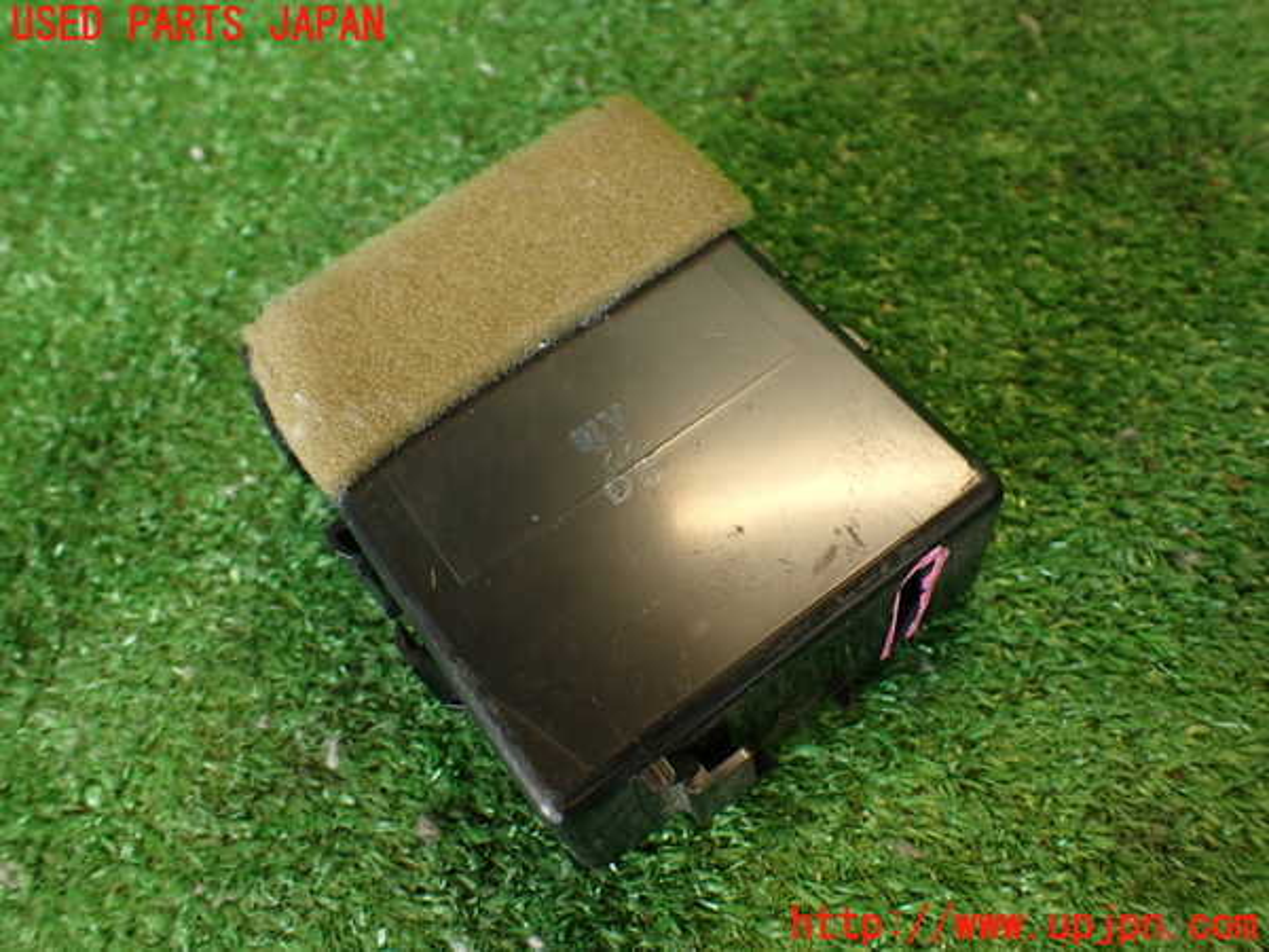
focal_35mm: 30
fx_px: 1100
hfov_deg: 60.0
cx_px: 634
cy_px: 476
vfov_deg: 46.8
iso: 200
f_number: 2.3
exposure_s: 1/40
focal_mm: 5.4
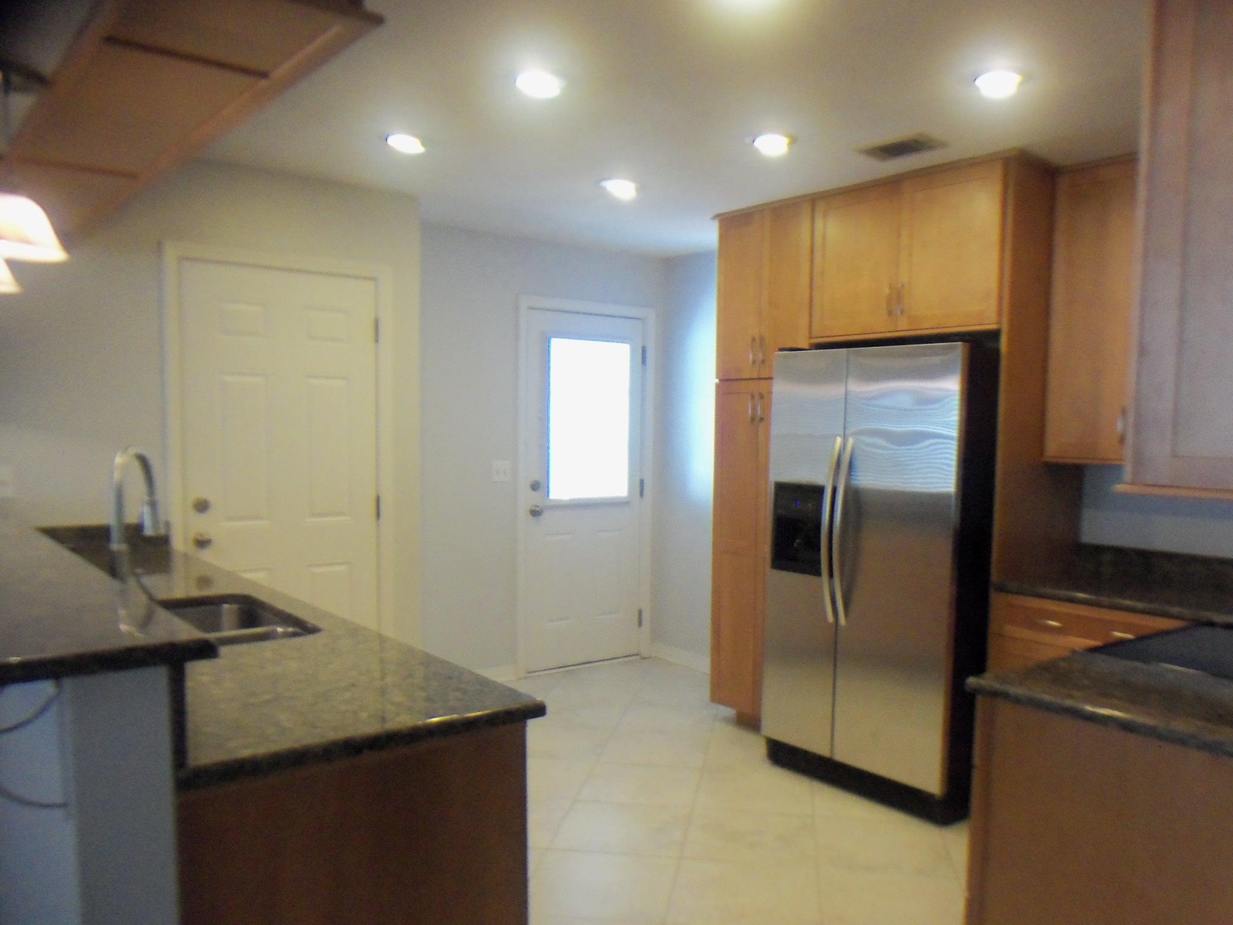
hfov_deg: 63.4
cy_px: 462
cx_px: 616
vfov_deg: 49.7
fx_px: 997
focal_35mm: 28
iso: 400
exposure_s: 1/50
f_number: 3.3
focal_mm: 5.1
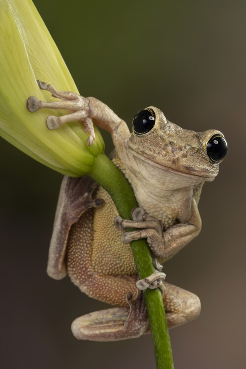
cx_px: 123
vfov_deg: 22.6
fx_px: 922
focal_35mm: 90
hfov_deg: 15.2
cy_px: 184
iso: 50
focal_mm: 90
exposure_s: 1/160
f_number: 18
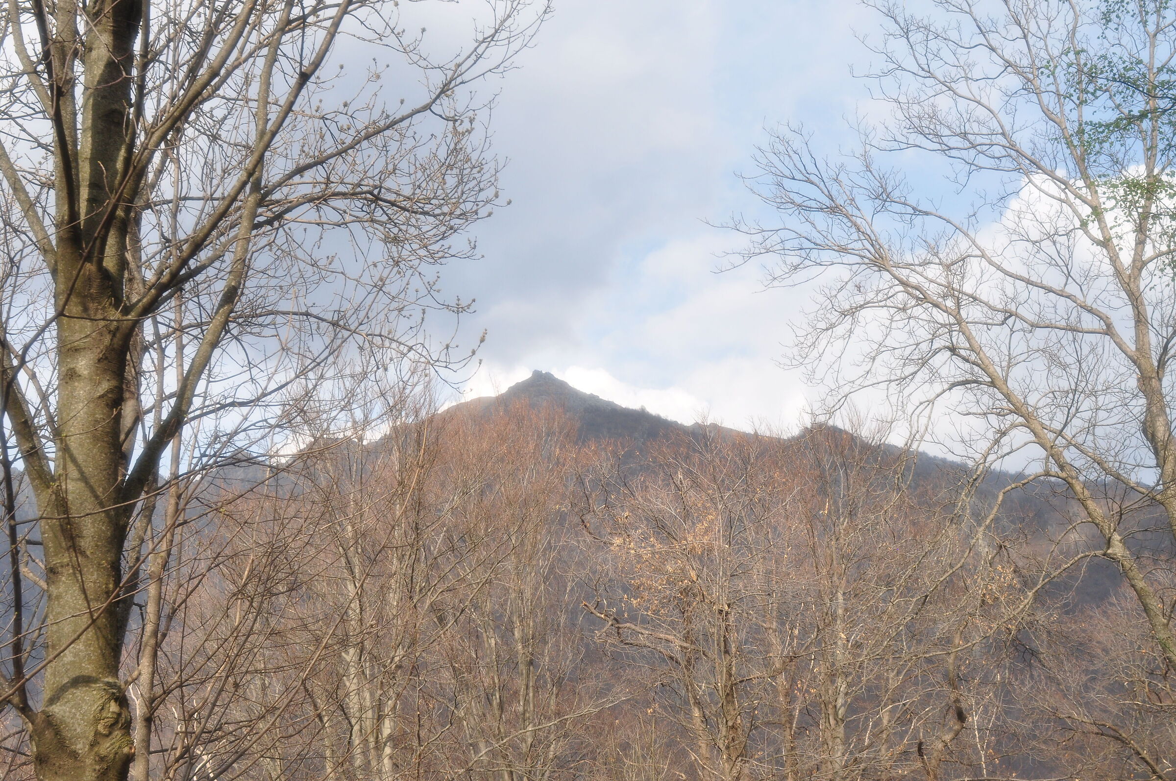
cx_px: 588
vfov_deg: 31.8
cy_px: 390
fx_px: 1370
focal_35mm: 42
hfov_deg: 46.4
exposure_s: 1/80
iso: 400
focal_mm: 28
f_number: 8
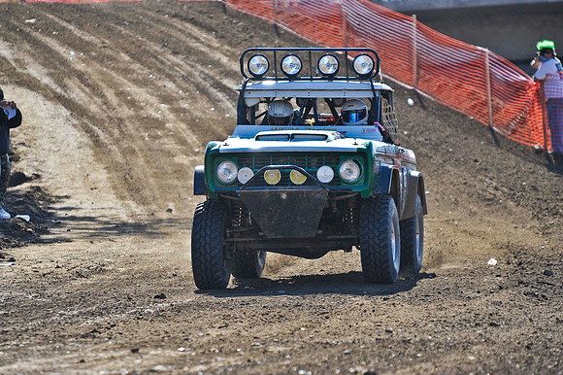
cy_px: 188
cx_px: 282
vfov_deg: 4.0
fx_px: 5314
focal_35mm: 340
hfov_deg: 6.1
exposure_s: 1/2000
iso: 640
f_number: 4.8
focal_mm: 340
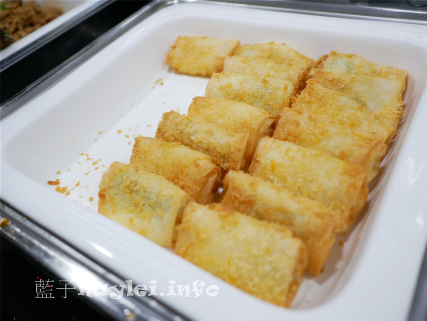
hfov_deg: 59.9
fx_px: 370
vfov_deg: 46.9
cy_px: 160
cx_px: 214
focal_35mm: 30
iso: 200
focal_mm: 15
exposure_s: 1/125
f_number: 1.7
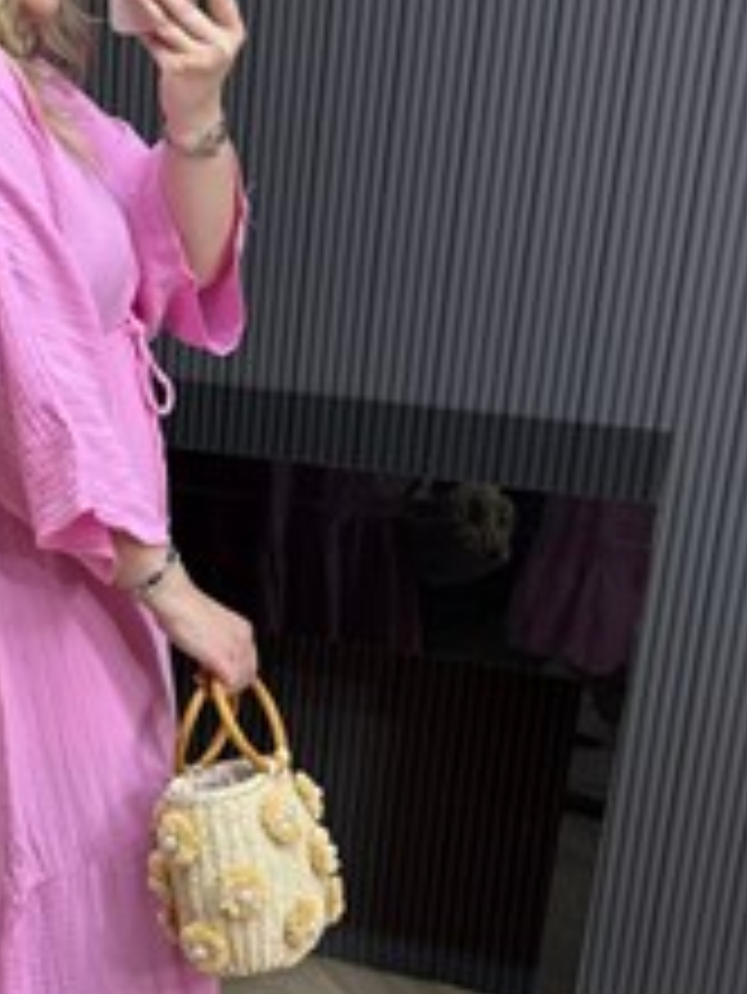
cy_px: 600
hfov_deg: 24.5
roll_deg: -2.3
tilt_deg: -25.7
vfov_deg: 33.1
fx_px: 1667
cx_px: 76
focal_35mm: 58
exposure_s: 1/50
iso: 160
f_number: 1.78
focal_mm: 6.76
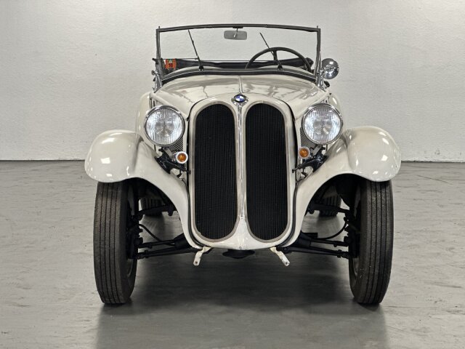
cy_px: 174
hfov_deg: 25.3
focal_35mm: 77
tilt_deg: -7.5
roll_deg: +0.2
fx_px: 1034
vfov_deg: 19.1
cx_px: 232
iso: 200
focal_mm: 9
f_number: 2.8
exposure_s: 1/40
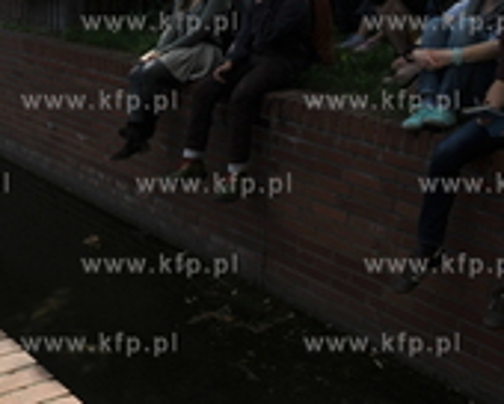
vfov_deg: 28.6
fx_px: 791
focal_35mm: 53
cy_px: 223
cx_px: 36
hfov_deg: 33.2
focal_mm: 24
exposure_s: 1/640
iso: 400
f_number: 9
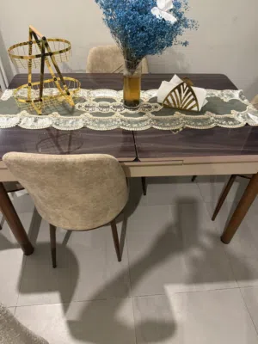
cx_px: 129
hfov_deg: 56.8
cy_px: 172
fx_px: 239
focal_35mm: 24
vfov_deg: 71.6
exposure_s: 1/33
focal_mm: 6.76
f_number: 1.78
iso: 640
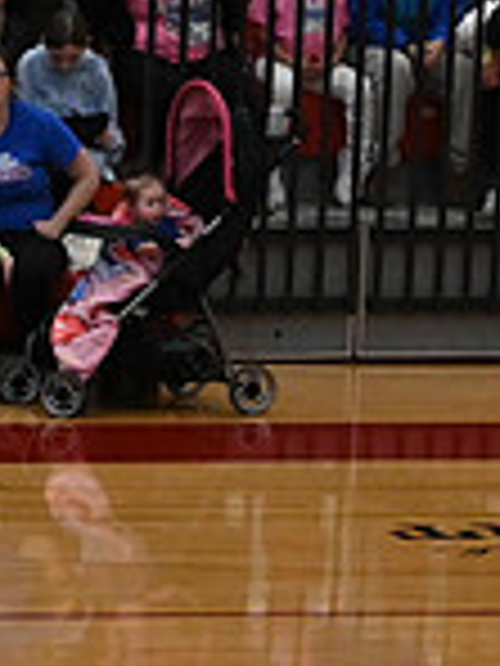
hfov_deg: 3.7
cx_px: -802
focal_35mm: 397
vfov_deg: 5.0
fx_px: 7646
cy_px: 785
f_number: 4
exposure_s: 1/500
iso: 5000
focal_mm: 70
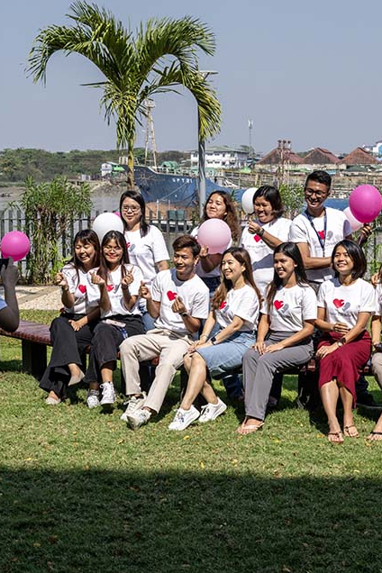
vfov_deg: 27.3
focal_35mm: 74
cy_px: 287
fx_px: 1178
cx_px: 270
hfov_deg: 18.3
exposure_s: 1/2500
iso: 1250
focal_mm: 49
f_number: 9
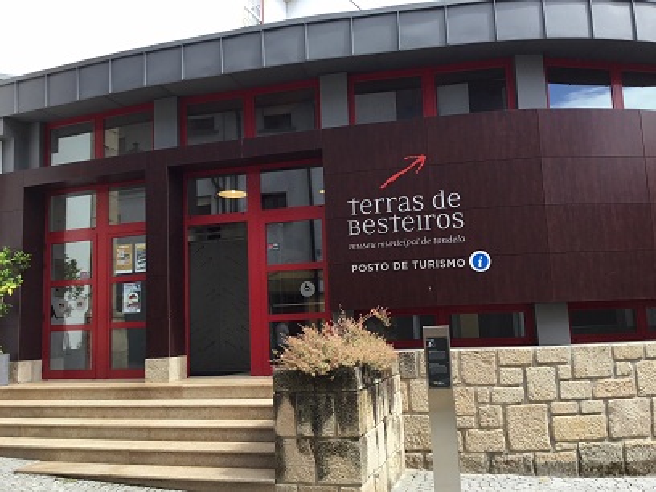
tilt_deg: +5.8
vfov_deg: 45.4
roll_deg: +2.1
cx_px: 328
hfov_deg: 58.4
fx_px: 587
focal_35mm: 31
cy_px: 246
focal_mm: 3.3
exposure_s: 1/506
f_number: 2.4
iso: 25
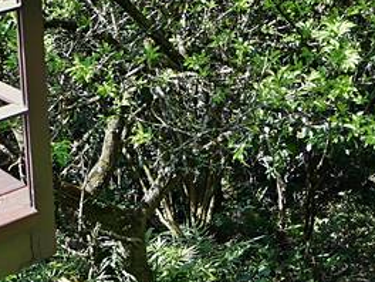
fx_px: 1148
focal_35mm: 106
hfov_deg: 18.0
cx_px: 399
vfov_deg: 13.9
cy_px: 63
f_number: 3.2
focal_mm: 14
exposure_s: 1/640
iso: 200
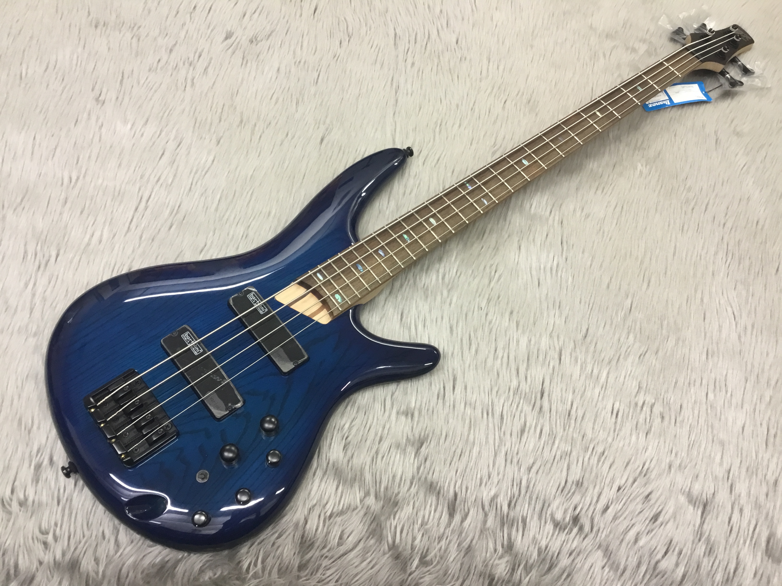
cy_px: 293
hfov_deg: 58.4
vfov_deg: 45.4
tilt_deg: -62.2
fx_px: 700
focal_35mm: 31
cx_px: 391
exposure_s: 1/33
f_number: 2.4
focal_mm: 3.3
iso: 100
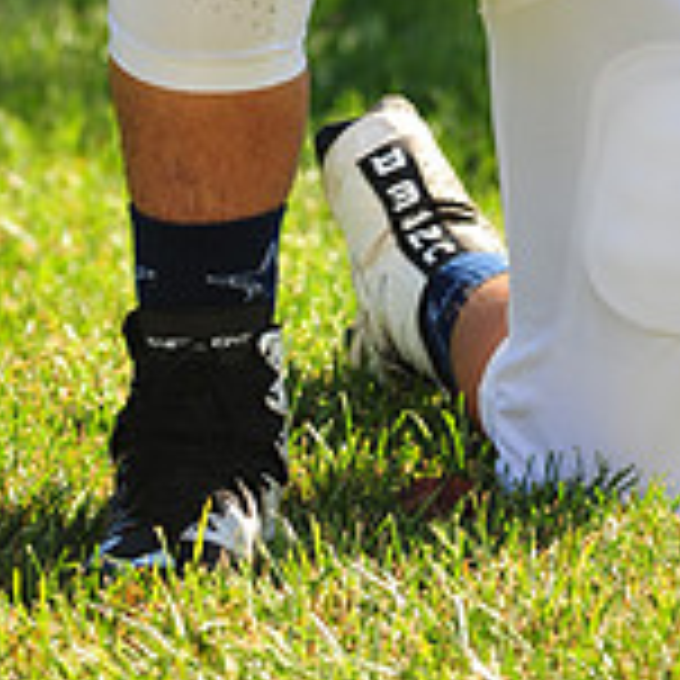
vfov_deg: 3.5
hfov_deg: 3.6
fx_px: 10912
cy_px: -554
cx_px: 504
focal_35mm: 491
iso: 200
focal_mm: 150
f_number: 4.5
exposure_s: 1/400
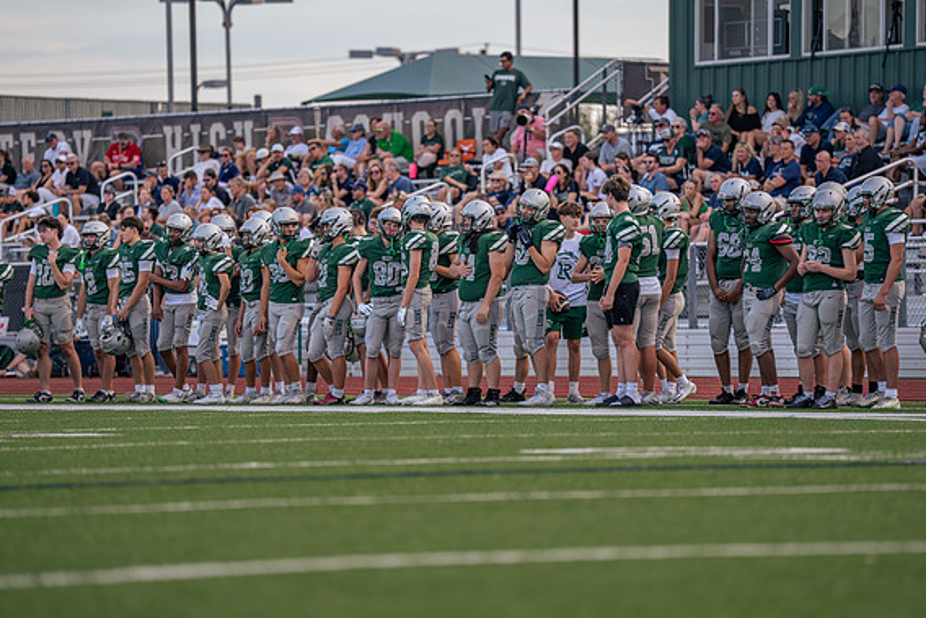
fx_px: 5454
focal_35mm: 212
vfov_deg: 6.5
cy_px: 311
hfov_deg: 9.7
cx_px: 461
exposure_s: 1/2500
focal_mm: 200
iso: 800
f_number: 2.8
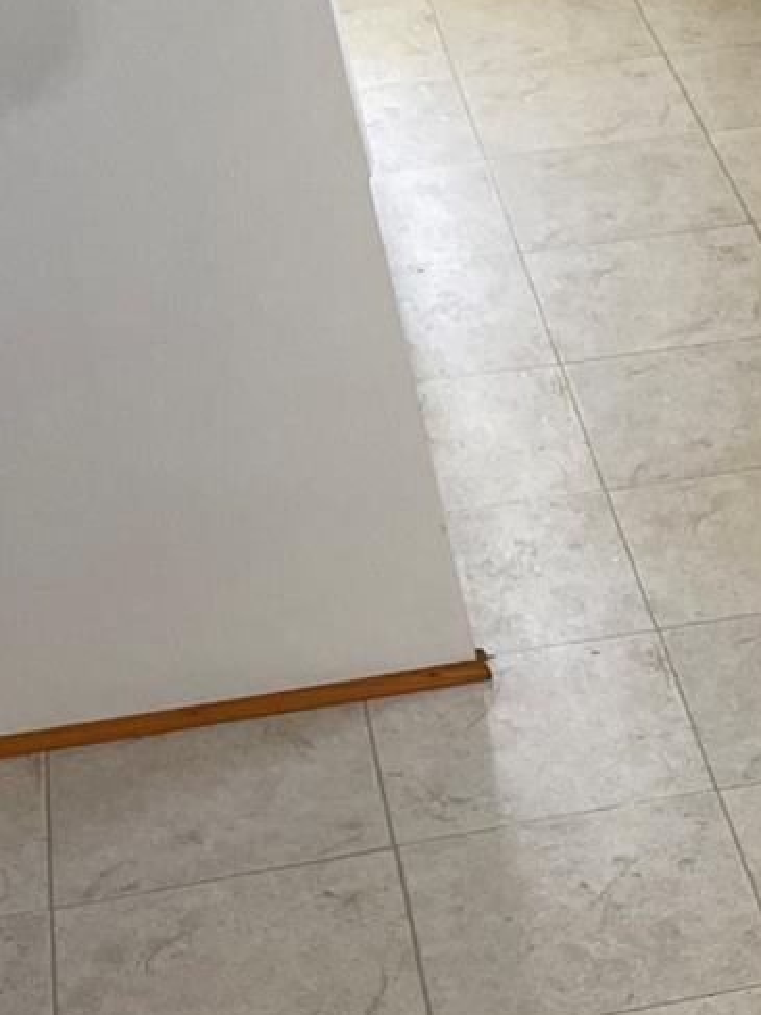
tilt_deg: -44.9
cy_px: 1211
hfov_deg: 16.4
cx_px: 1151
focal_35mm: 82
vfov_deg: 22.1
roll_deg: +0.3
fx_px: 2405
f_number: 1.6
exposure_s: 1/108
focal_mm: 4.2
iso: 125
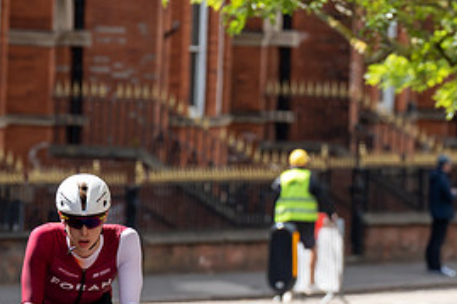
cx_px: 95
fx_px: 9908
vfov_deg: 1.8
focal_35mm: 781
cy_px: 271
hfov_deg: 2.6
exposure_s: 1/1000
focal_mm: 200
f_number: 5.6
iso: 400
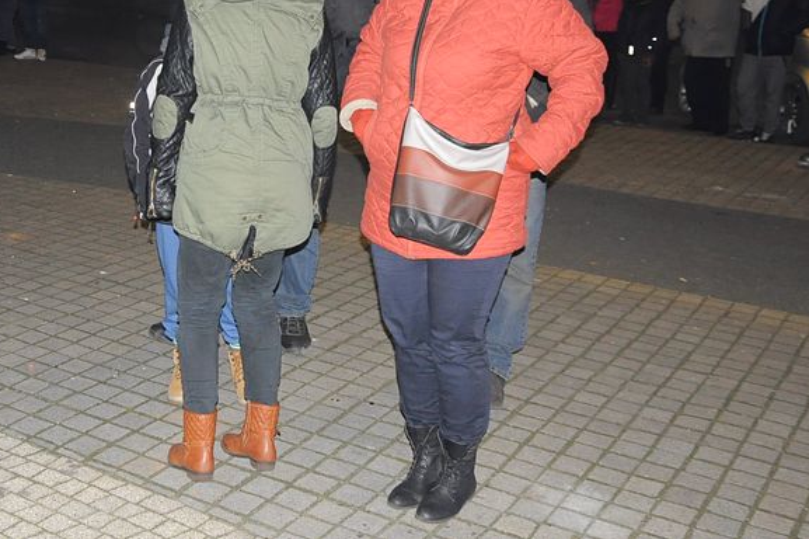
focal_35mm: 53
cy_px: 147
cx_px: 227
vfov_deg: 25.2
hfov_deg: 36.9
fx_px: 1190
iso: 1600
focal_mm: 24
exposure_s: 1/60
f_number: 5
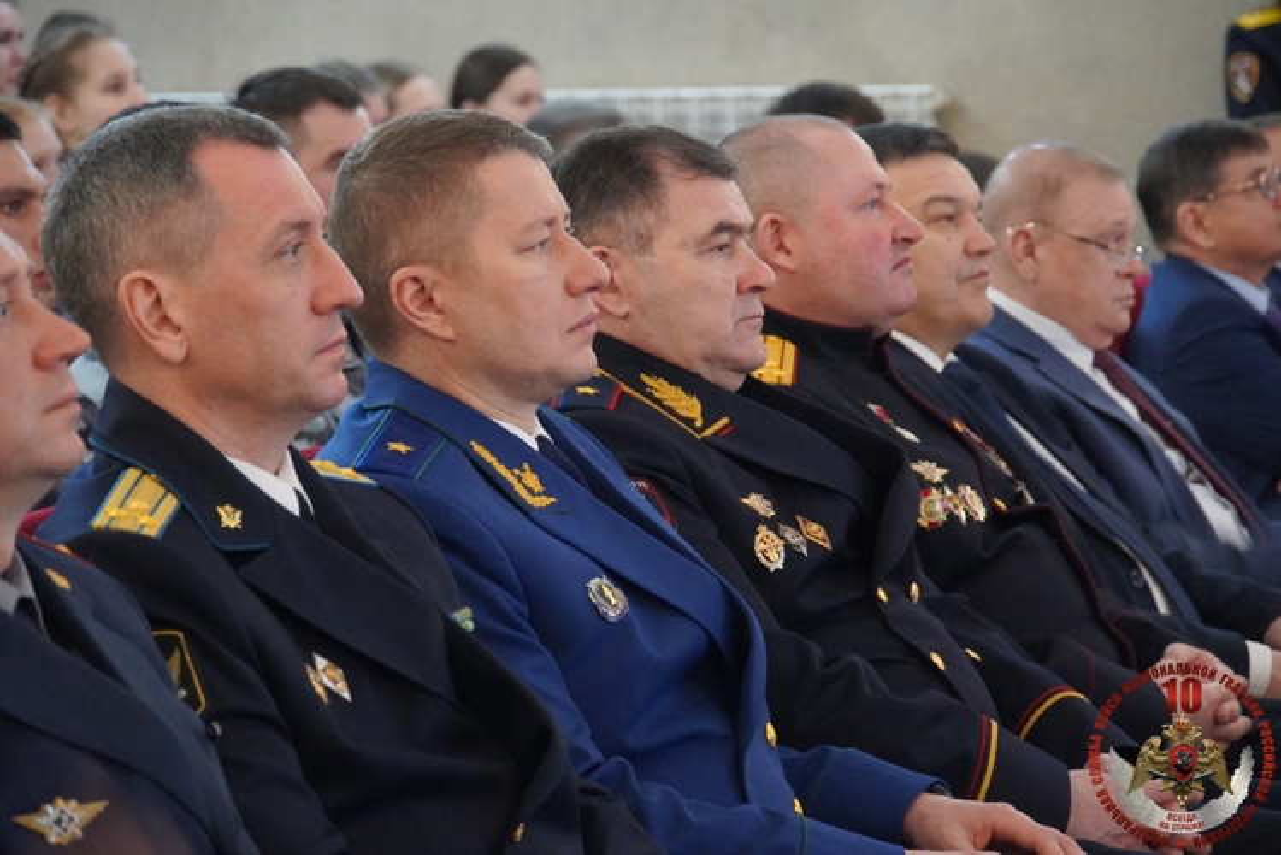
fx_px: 4912
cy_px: 428
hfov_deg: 14.9
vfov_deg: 9.9
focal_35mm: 138
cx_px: 640
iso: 6400
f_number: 5.6
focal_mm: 92
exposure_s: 1/6
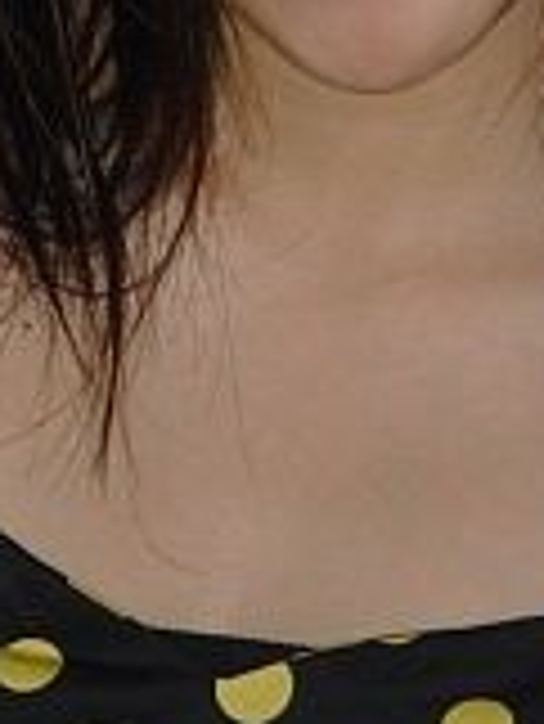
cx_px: 288
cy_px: -216
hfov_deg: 6.2
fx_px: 5043
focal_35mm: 241
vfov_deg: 8.1
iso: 100
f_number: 5.5
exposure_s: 1/50
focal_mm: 15.2
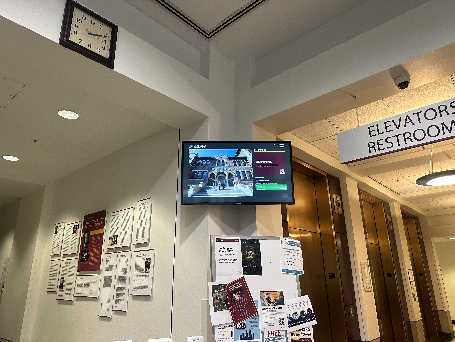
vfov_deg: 56.8
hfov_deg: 71.6
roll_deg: +0.1
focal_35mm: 24
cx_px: 228
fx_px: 315
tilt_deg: +18.4
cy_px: 171
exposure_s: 1/60
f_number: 1.78
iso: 160
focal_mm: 6.86
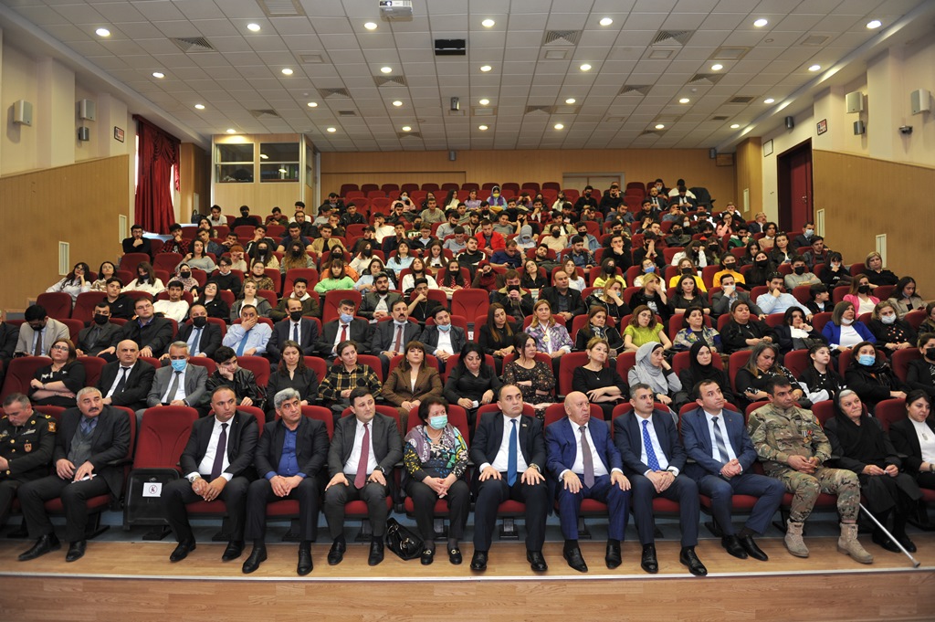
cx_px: 468
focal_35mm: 24
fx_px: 623
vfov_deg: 53.1
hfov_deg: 73.8
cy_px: 311
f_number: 2.8
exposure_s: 1/60
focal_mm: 24
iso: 400
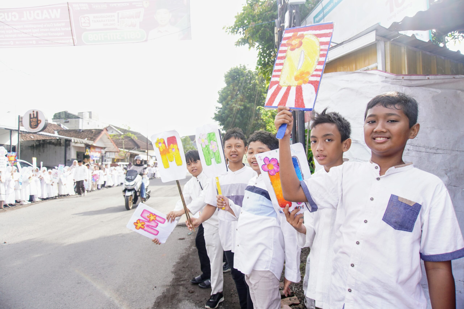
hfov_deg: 73.7
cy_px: 154
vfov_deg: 53.1
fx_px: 309
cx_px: 232
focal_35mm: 24
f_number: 3.5
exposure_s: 1/200
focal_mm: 16
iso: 100
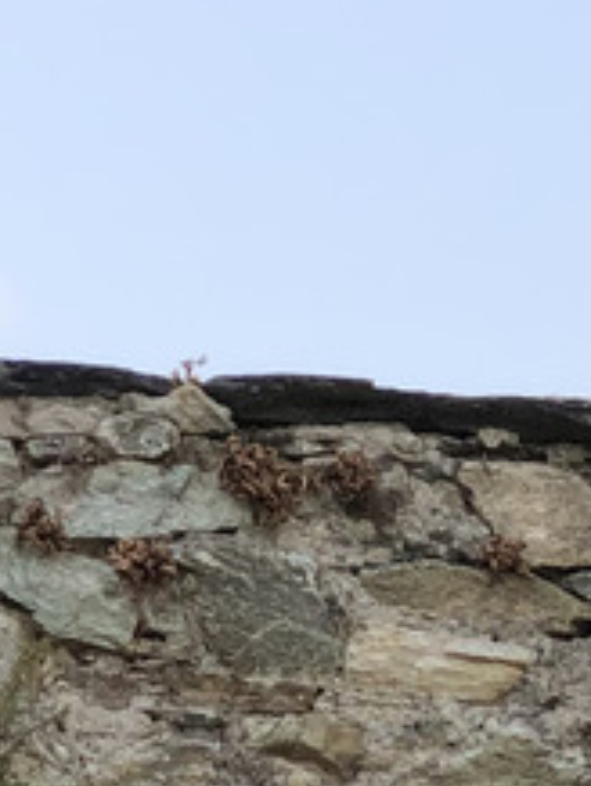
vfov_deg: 6.7
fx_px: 6498
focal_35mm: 286
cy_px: 1644
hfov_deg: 5.1
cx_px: 1124
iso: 16
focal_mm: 6
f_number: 2.4
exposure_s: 1/736
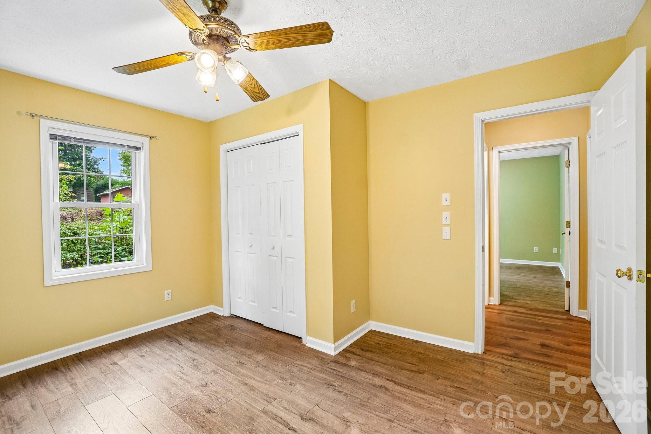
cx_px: 326
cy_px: 217
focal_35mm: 15
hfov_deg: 100.4
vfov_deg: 77.3
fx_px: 271
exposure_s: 1/13
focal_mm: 10
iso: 400
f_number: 8
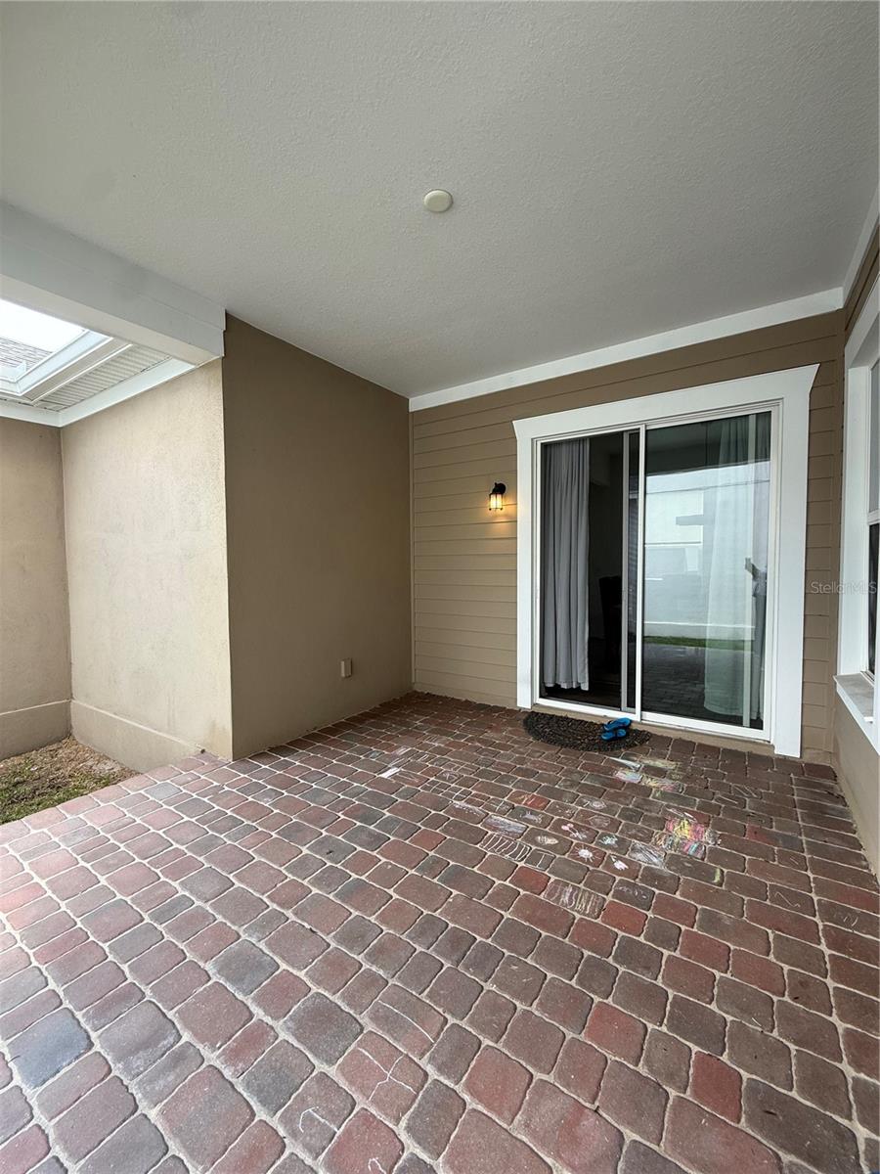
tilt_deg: -2.6
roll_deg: +0.0
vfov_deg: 102.1
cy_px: 587
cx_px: 440
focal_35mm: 14
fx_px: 475
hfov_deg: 85.7
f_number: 2.2
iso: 64
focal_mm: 2.22
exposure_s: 1/105
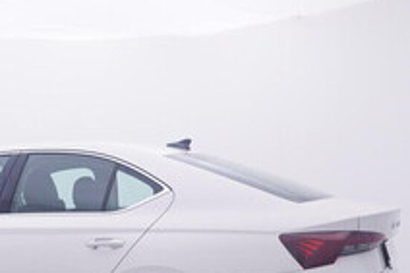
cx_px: 49
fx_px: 663
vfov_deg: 22.9
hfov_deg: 32.8
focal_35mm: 58
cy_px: 220
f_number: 5
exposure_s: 1/80
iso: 200
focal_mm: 15
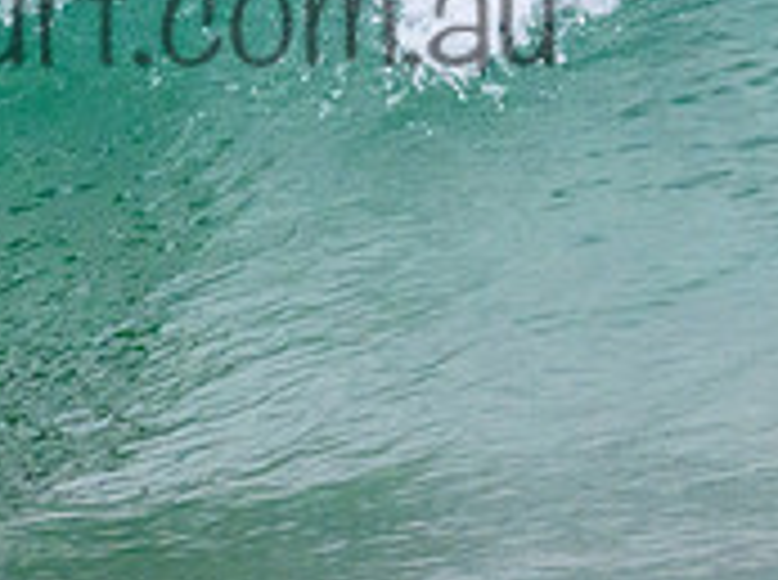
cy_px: -191
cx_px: 310
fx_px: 68183
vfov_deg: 0.5
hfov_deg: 0.7
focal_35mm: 3040
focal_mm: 800
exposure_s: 1/2000
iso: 3600
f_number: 11
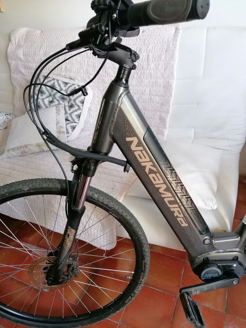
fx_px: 256
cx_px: 123
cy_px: 164
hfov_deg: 51.4
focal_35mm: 27
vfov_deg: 65.3
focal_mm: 4.75
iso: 320
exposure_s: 1/25
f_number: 1.8
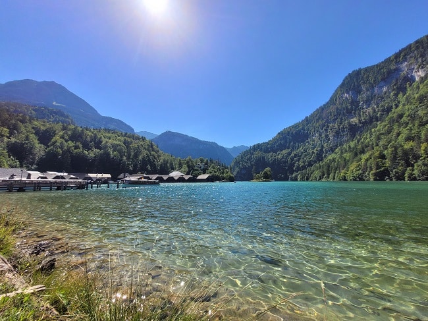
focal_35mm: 13
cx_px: 214
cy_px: 160
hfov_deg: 106.2
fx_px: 161
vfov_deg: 89.9
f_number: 2.2
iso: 40
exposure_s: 1/1480
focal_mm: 1.74
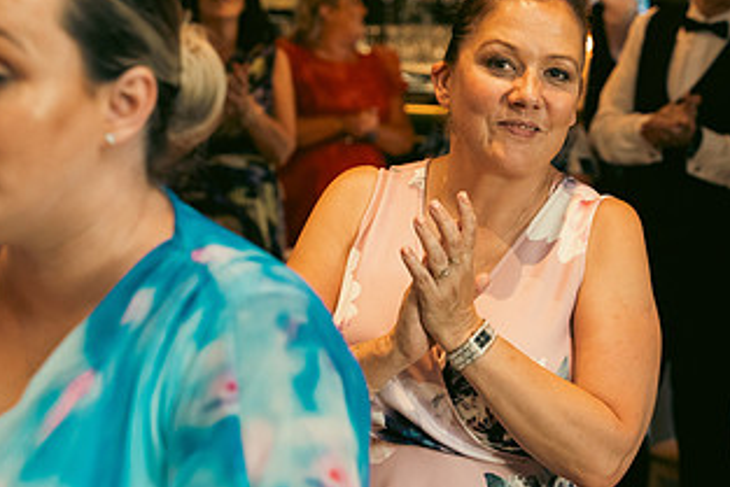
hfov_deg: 20.3
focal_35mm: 100
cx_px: 478
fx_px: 2029
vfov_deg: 13.7
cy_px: 267
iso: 2500
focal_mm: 54
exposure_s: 1/160
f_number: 3.5
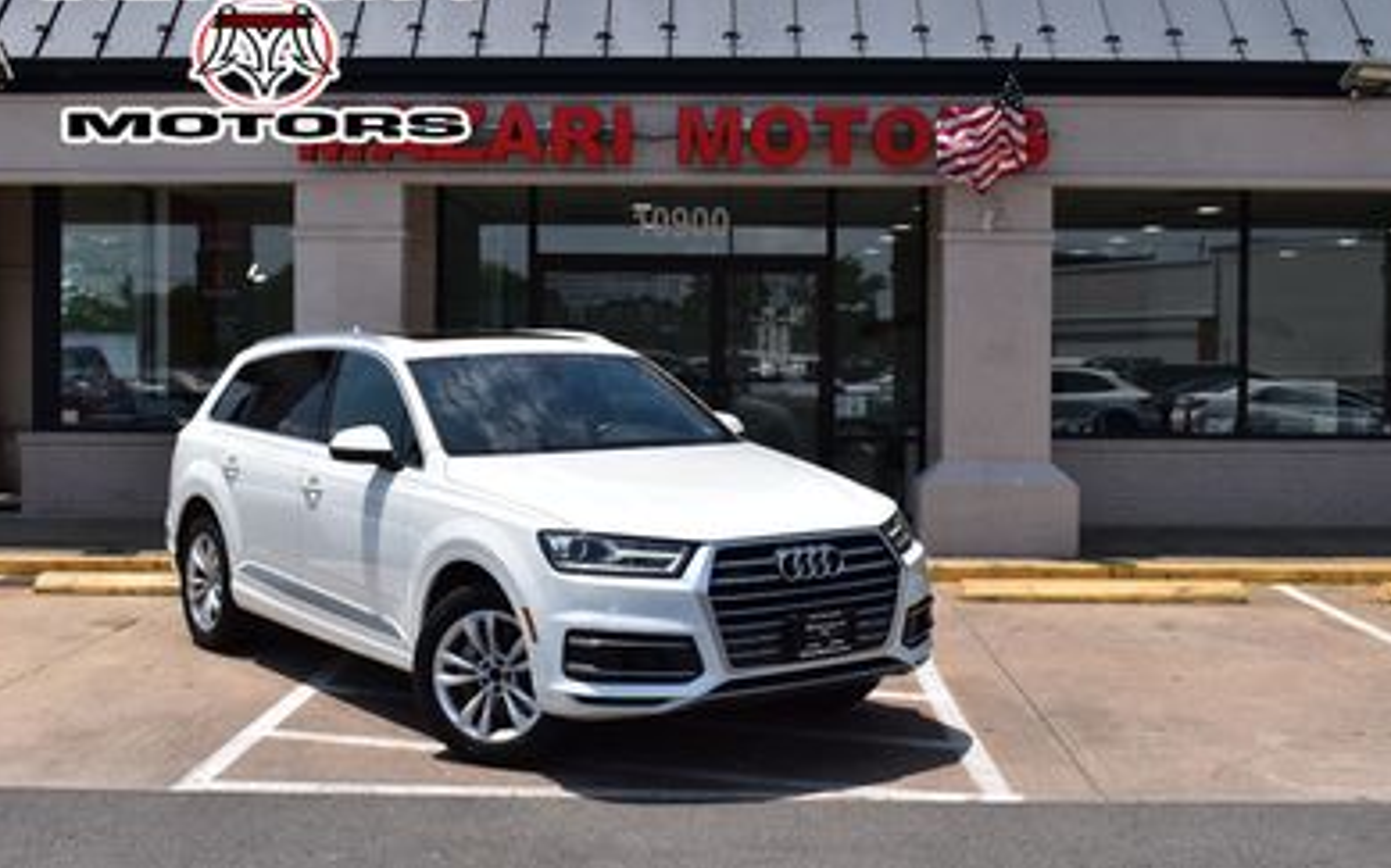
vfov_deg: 28.3
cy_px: 396
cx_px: 708
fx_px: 1726
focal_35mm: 46
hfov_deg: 43.9
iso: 220
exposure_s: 1/500
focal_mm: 29
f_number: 11
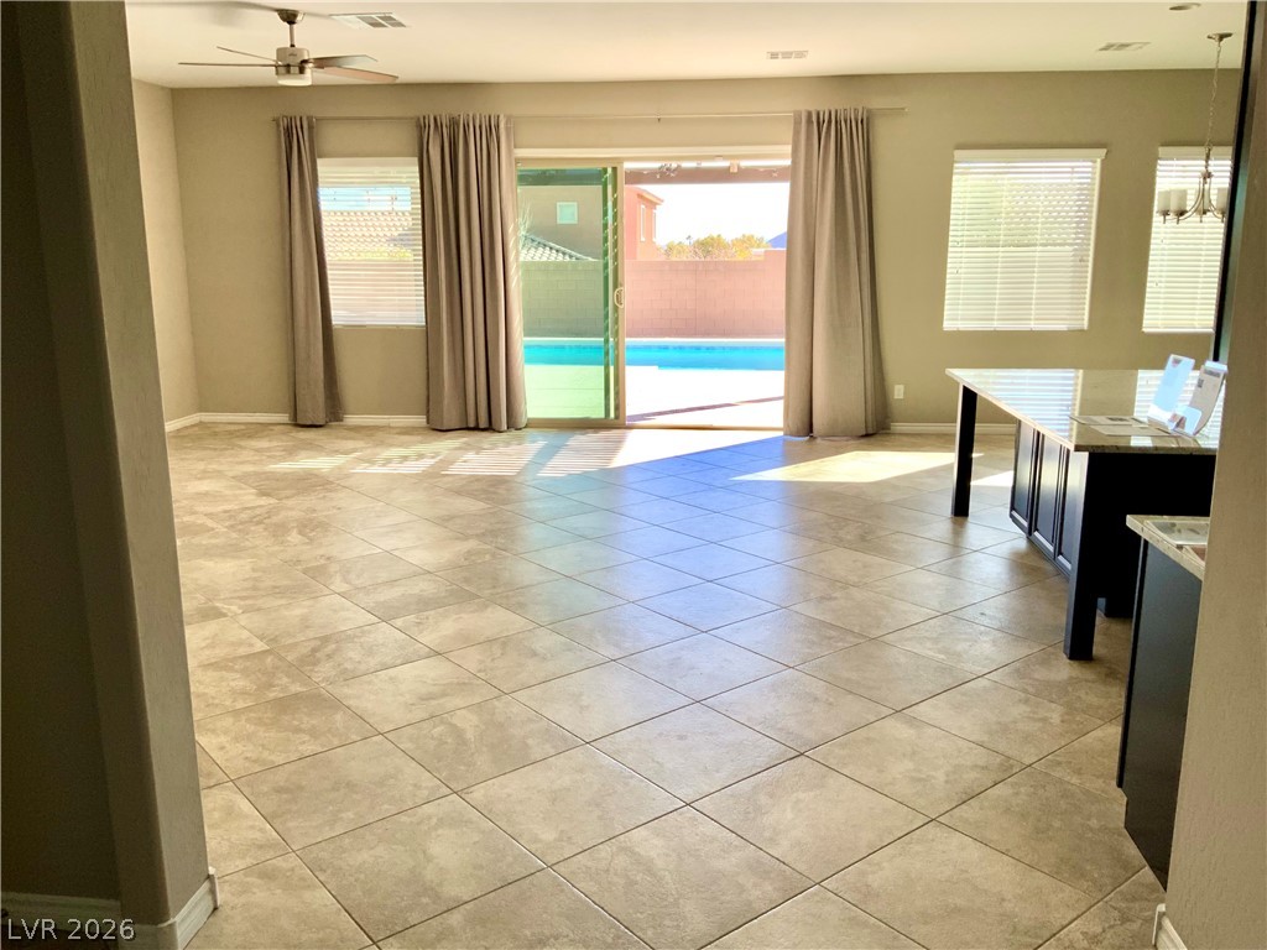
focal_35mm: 29
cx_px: 634
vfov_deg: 48.2
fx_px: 1061
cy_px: 475
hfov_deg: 61.7
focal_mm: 3
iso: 16
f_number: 1.8
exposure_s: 1/171
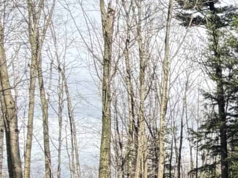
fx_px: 440
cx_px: 495
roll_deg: +0.2
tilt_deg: +1.9
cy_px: 206
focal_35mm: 64
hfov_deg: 18.1
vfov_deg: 21.5
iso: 40
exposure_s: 1/613
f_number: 2.2
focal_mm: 2.22
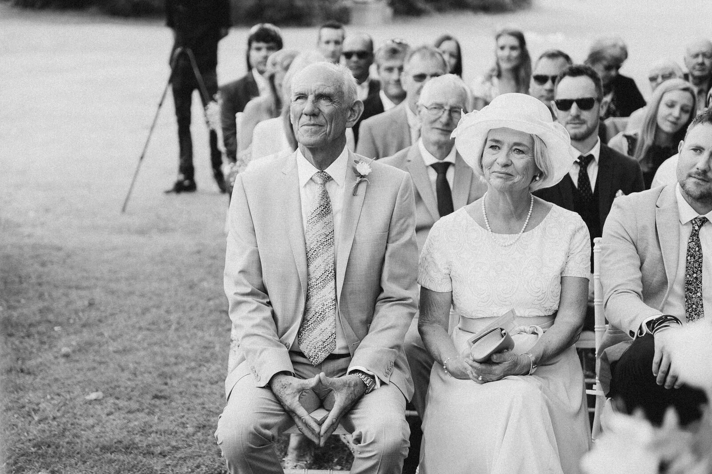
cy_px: 237
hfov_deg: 28.9
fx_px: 1384
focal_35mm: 70
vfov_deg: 19.4
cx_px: 356
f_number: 2.8
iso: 200
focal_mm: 70
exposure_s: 1/400
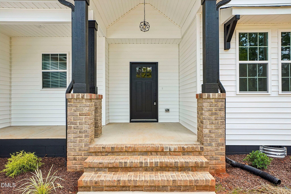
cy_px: 97
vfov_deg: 51.3
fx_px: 202
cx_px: 146
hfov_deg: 71.5
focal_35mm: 25
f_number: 8
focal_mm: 17
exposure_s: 1/200
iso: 400
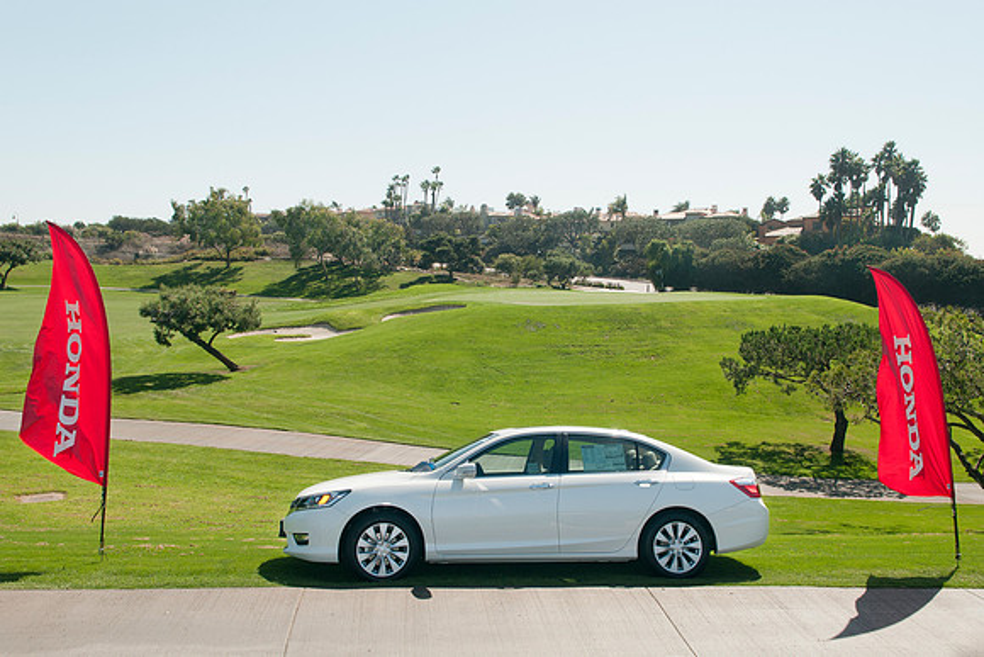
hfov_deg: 58.8
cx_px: 506
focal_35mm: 32
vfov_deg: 41.3
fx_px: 872
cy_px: 332
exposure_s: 1/250
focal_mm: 20
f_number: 8
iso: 200
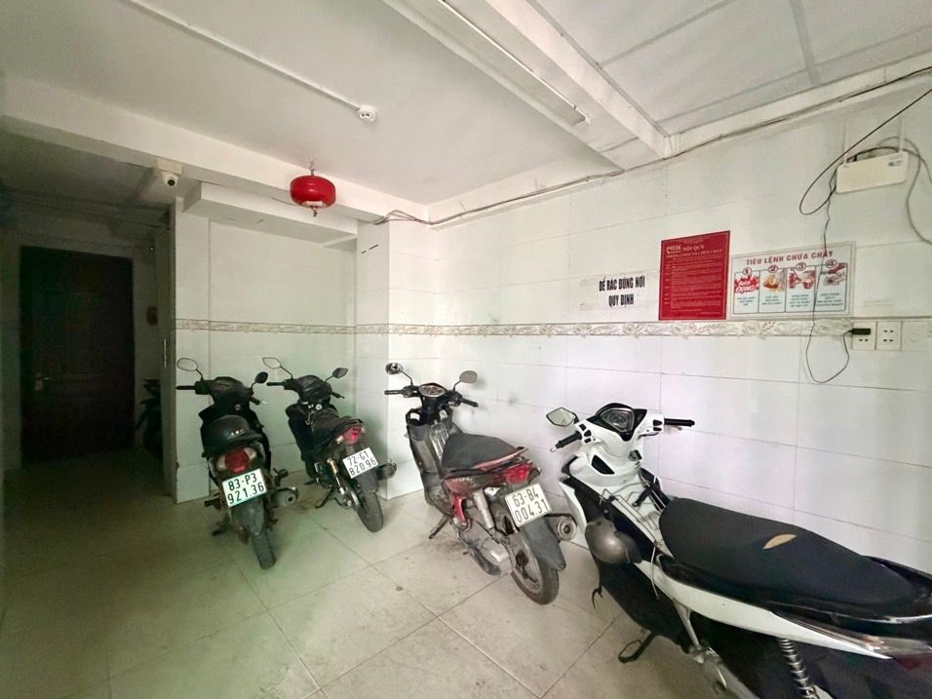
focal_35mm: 15
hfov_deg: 98.1
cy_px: 351
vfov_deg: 81.7
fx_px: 404
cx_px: 453
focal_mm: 2.22
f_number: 2.2
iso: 1250
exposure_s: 1/60
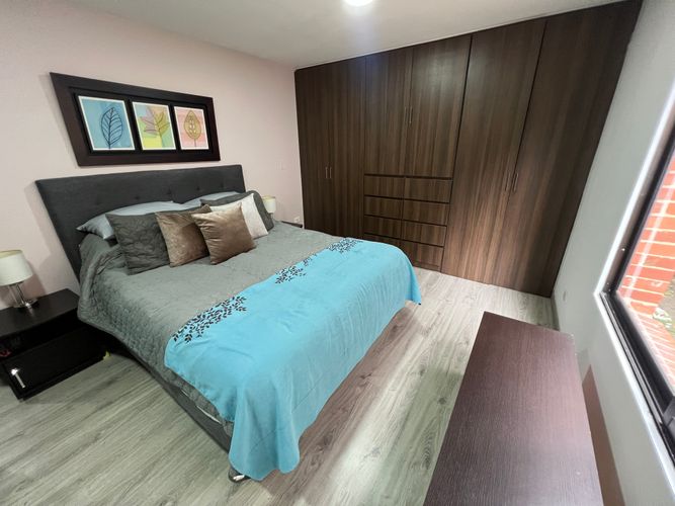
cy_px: 253
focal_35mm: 13
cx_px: 338
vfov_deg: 89.9
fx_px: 253
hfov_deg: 106.2
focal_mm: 1.57
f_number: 1.8
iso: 320
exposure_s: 1/60
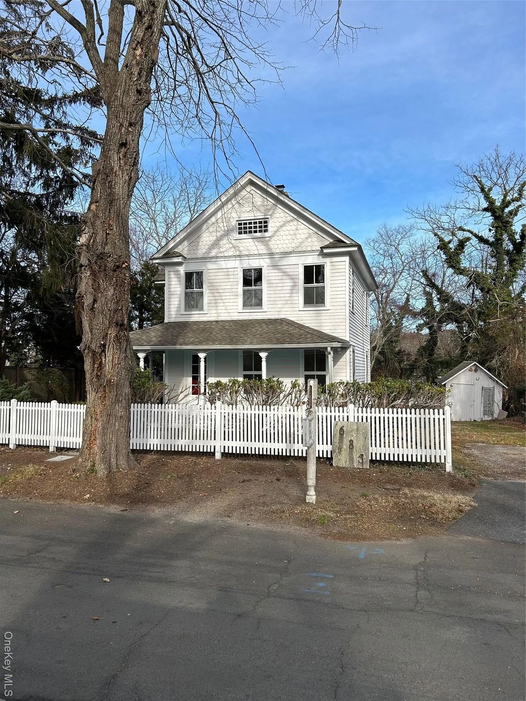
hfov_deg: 53.1
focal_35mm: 26
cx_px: 263
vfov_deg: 67.3
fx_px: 527
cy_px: 350
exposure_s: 1/2695
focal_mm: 5.7
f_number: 1.5
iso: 50
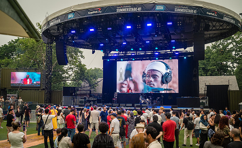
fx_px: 239
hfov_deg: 53.7
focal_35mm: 36
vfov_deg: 34.4
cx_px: 122
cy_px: 80
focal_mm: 35
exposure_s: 1/1600
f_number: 3.5
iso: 2000
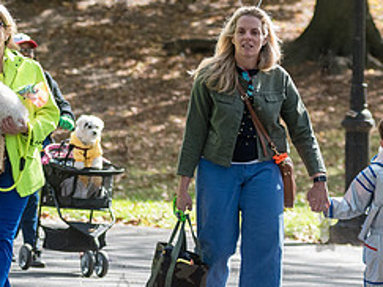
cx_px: 2
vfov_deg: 4.7
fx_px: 3484
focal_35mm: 315
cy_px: 145
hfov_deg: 6.3
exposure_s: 1/1250
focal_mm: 105
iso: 1000
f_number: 4
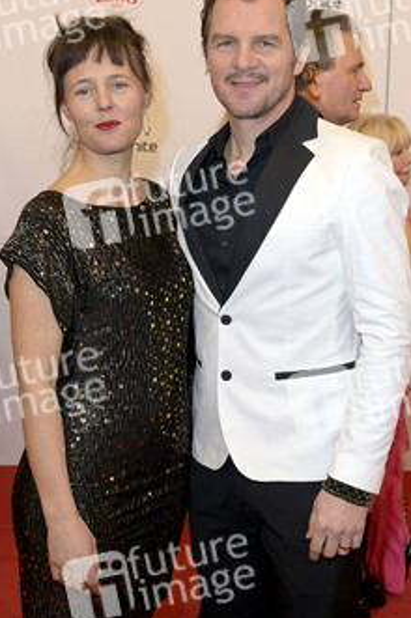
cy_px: 299
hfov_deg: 23.3
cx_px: 213
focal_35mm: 58
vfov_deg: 34.5
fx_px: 995
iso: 400
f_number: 6.3
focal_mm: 48
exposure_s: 1/250
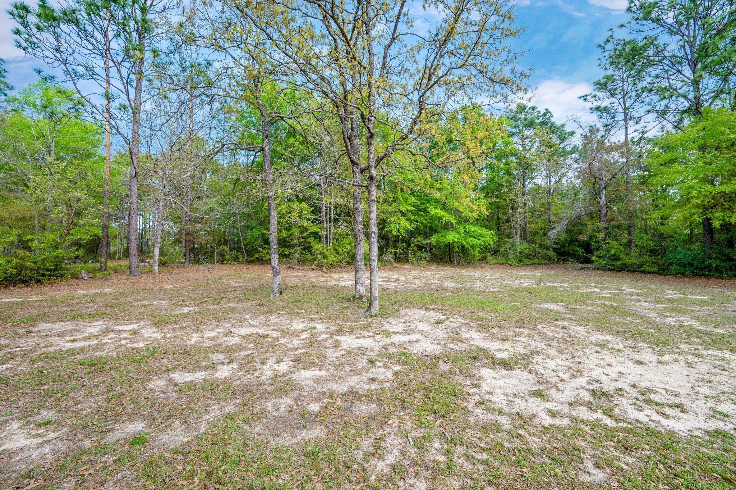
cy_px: 245
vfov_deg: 81.1
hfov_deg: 104.3
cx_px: 368
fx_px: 286
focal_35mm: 14
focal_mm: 14
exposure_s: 1/400
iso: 320
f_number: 9
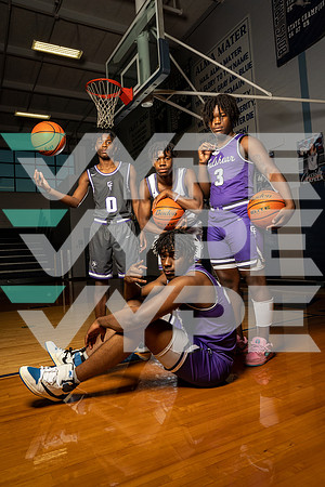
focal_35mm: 26
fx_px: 352
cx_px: 162
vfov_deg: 69.4
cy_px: 244
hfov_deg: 49.6
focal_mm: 26
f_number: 8
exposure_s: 1/200
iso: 320
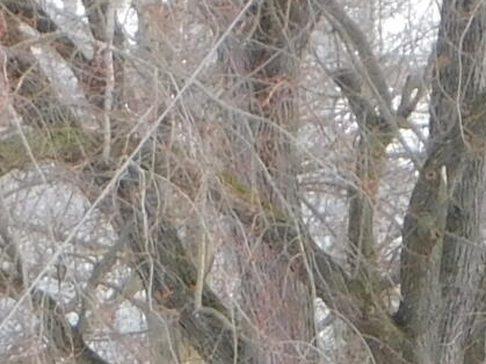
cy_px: 223
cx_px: 877
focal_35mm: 573
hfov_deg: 3.4
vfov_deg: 2.6
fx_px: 8042
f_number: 4.4
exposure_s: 1/100
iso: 125
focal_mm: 14.2
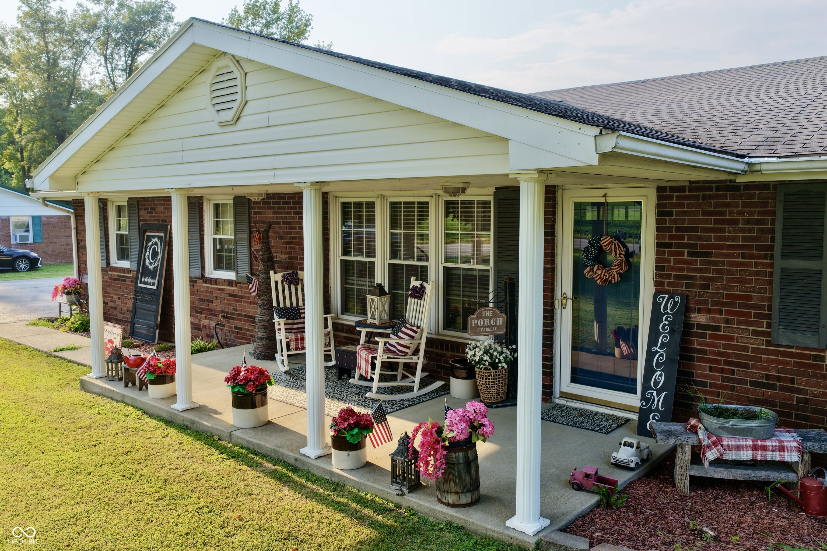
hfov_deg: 65.5
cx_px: 414
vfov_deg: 46.4
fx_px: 643
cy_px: 276
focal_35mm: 28
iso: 100
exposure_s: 1/160
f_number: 2.8
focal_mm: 14.45
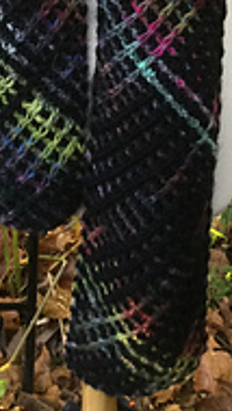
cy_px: -119
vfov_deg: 21.7
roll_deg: -1.3
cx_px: 123
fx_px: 972
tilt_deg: -14.0
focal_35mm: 89
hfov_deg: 13.6
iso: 50
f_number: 2.4
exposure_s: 1/30
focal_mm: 3.3
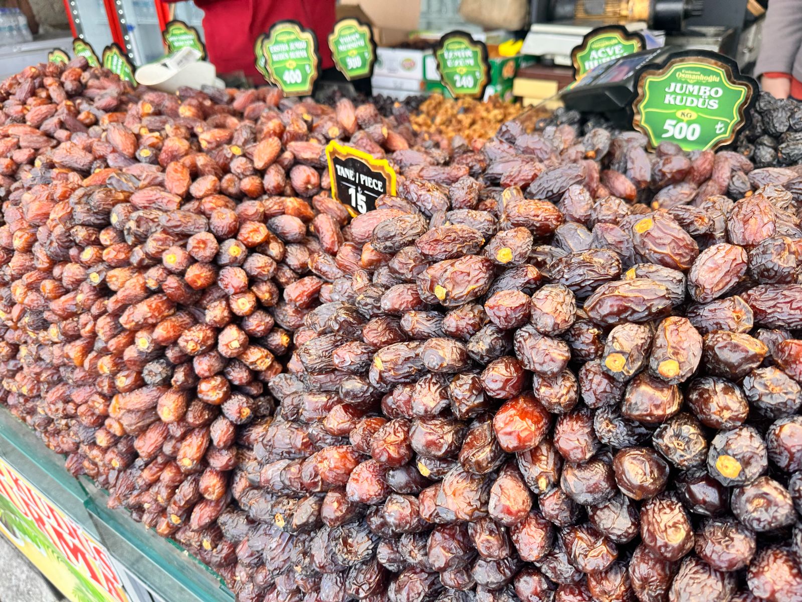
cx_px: 401
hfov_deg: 71.6
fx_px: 556
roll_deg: +3.6
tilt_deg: -30.3
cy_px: 301
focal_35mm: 24
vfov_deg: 56.8
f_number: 1.78
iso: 64
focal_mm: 6.86
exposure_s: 1/171
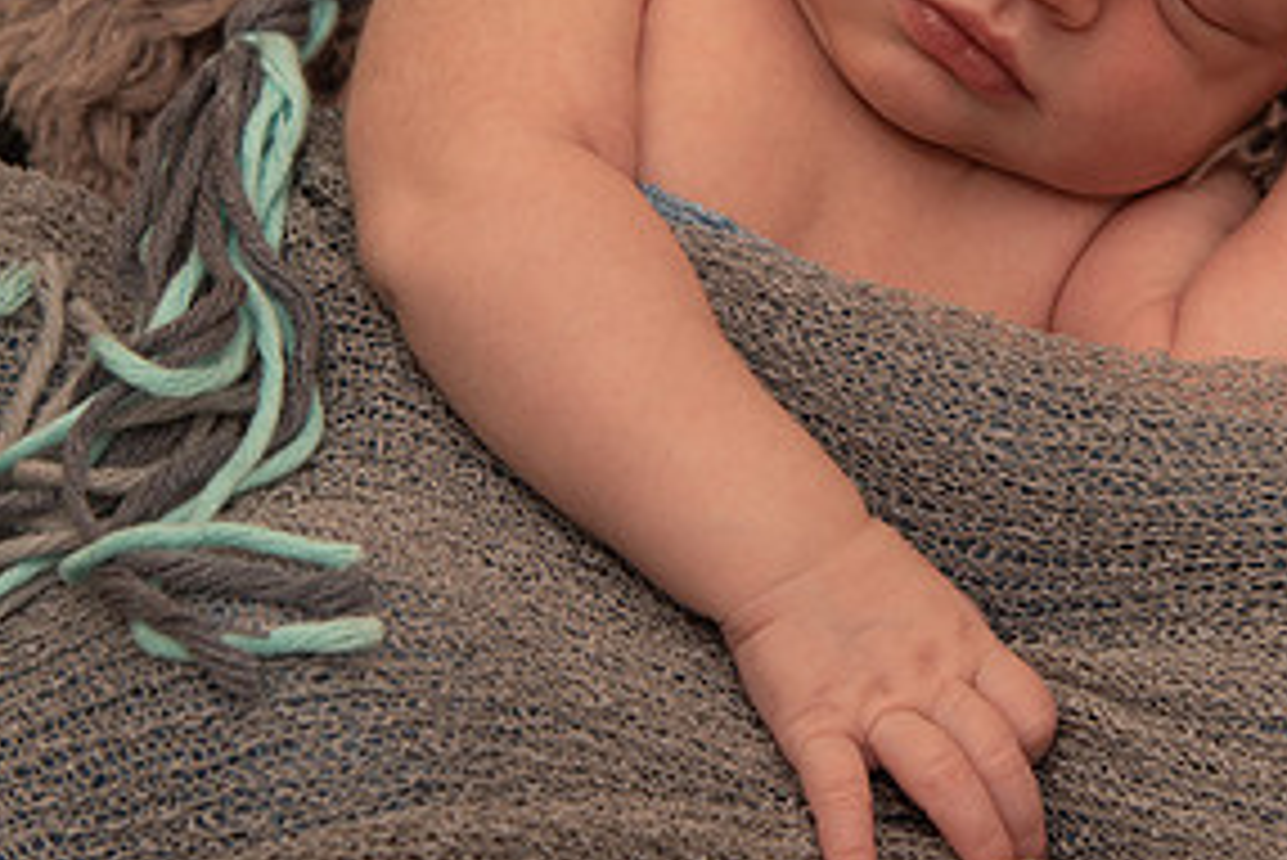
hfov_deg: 13.4
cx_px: 1215
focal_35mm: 152
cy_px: 61
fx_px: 5436
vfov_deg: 9.0
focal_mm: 75
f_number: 6.3
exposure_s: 1/200
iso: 200
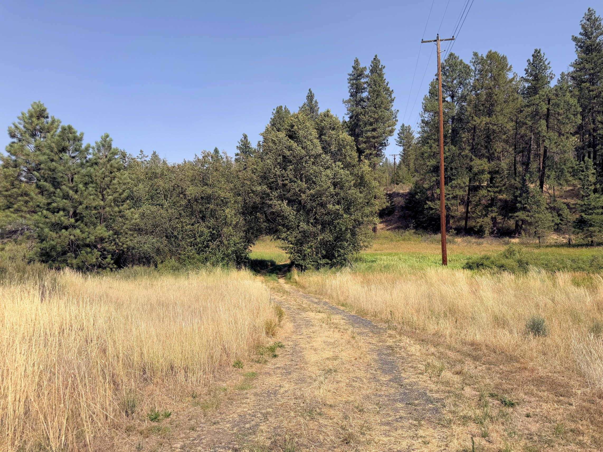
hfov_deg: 71.6
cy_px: 226
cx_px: 302
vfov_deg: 56.8
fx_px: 418
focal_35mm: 24
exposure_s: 1/4975
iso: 80
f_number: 1.78
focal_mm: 6.76
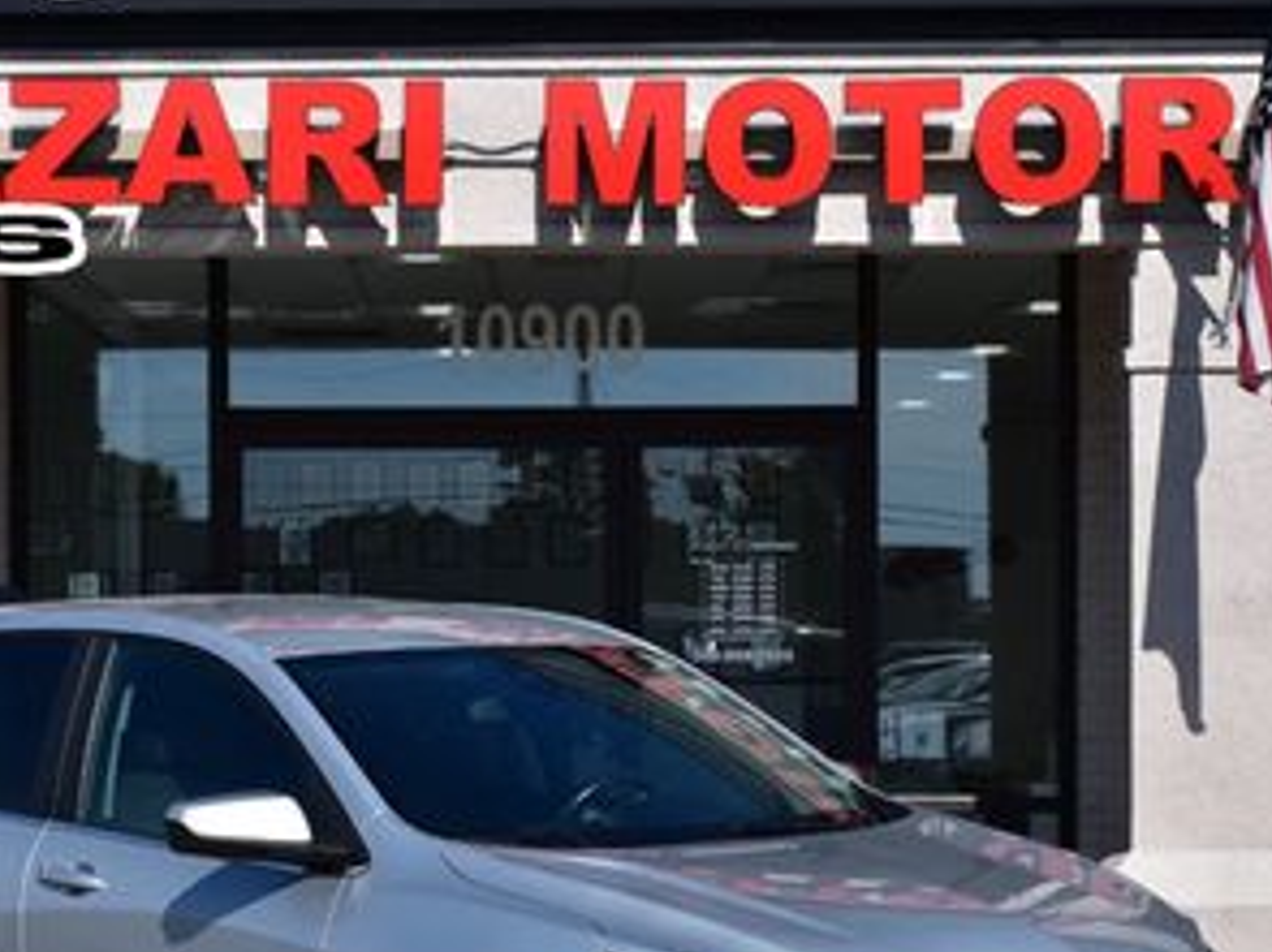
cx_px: 543
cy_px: 762
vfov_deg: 15.1
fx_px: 3565
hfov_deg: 20.2
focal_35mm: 97
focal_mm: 31
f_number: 11
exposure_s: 1/500
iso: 200
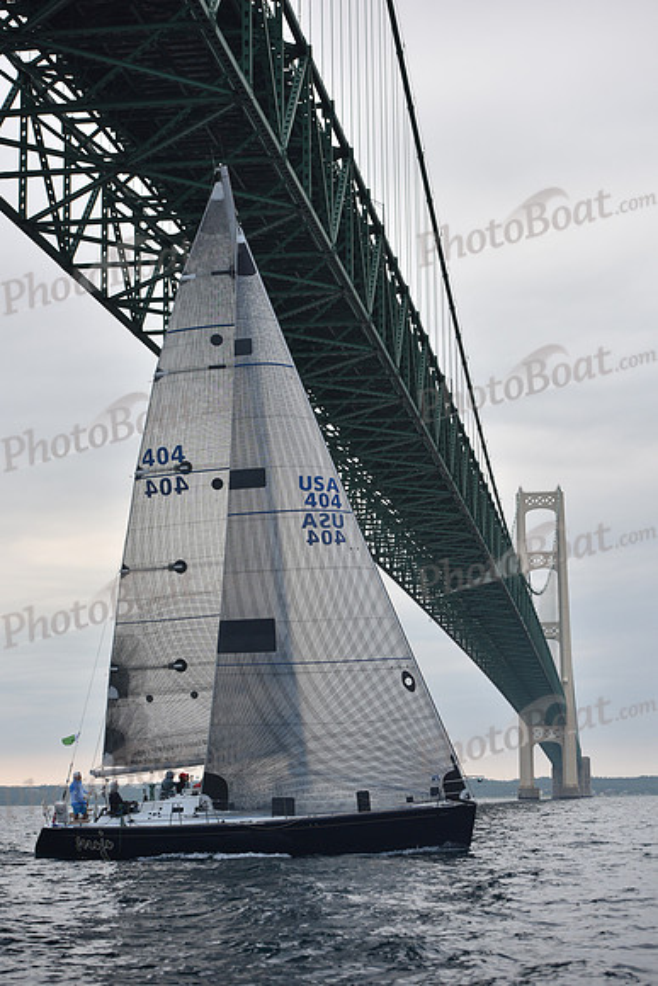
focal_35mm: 70
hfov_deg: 19.5
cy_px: 493
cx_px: 329
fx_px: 1918
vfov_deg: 28.8
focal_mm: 70
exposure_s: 1/640
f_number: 4.5
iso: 500
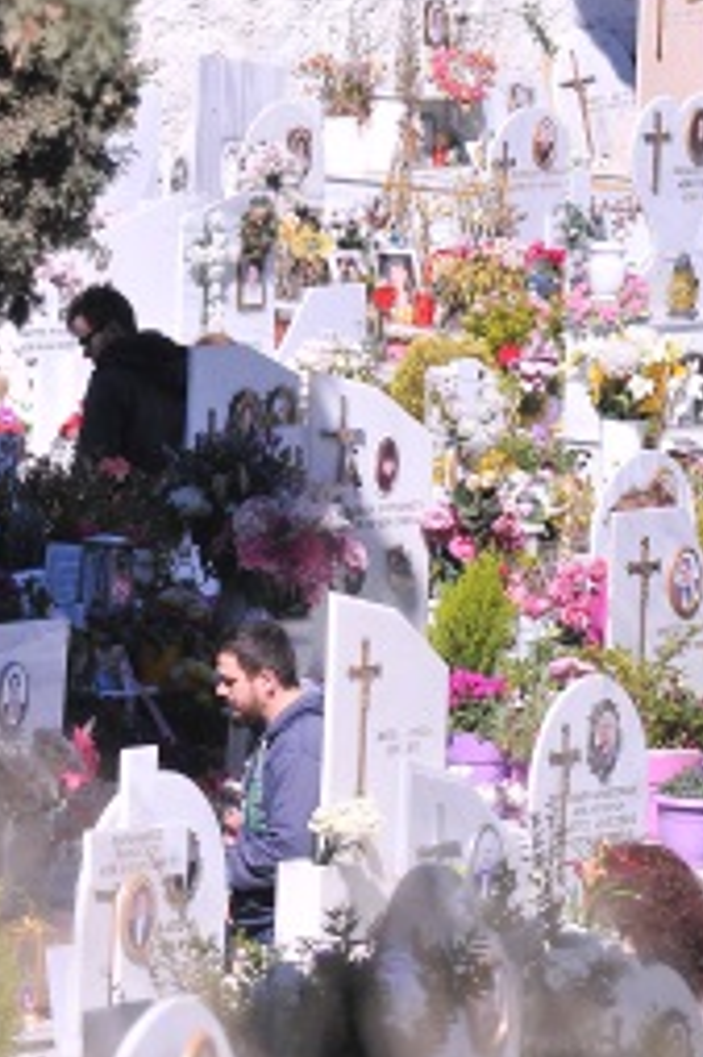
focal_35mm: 717
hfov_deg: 1.9
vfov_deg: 2.9
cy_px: 460
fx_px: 21029
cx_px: 158
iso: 400
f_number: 8
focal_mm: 190
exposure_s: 1/1250
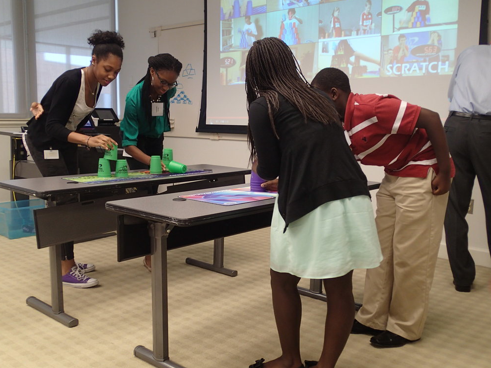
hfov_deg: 51.3
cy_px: 187
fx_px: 511
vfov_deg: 39.7
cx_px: 239
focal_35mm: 36
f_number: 2.6
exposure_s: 1/40
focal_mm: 6.42
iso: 200
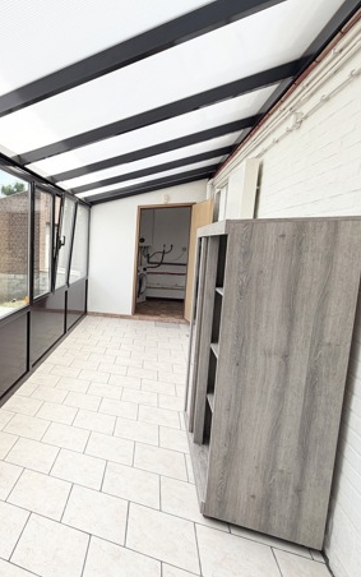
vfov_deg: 82.3
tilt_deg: -6.9
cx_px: -6
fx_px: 330
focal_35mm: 21
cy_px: 285
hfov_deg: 46.9
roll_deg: +0.8
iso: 40
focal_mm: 2.22
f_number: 2.2
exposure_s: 1/770
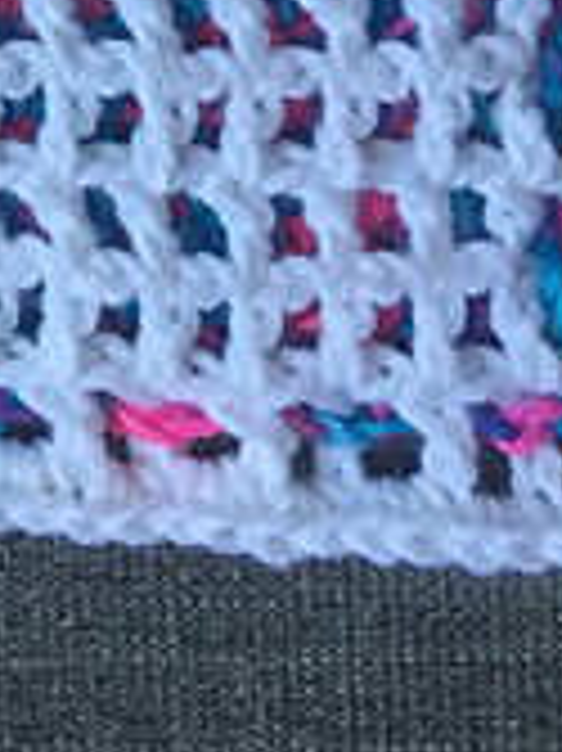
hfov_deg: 12.6
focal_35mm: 111
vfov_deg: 15.9
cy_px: -468
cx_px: -306
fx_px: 2406
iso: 32
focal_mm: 4.15
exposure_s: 1/40
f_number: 2.2
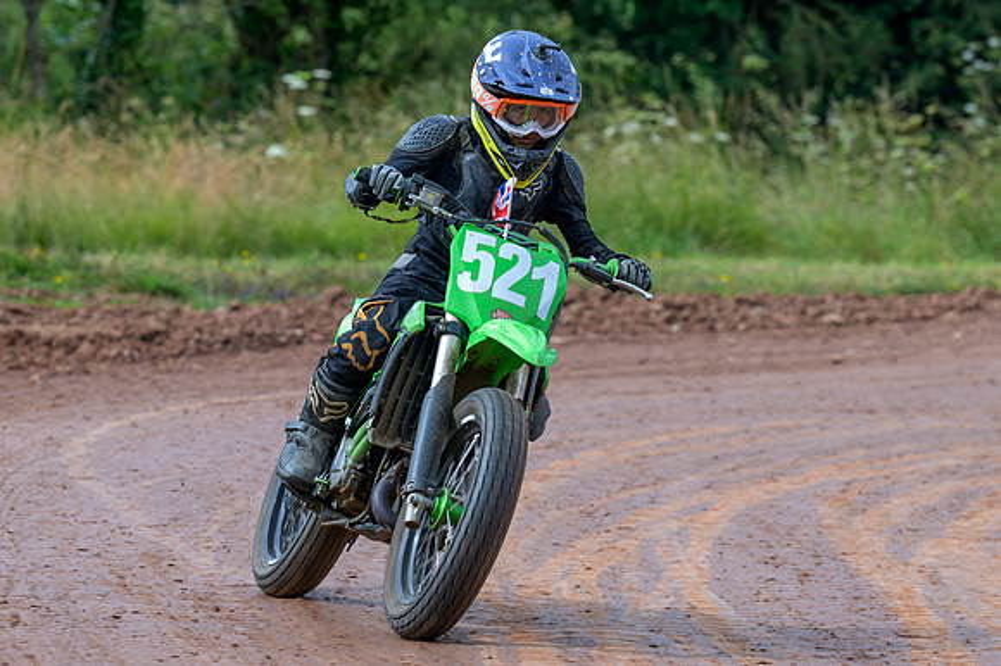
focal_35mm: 251
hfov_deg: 8.2
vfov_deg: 5.5
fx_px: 6985
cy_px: 325
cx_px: 547
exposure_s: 1/400
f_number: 5
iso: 125
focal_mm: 145
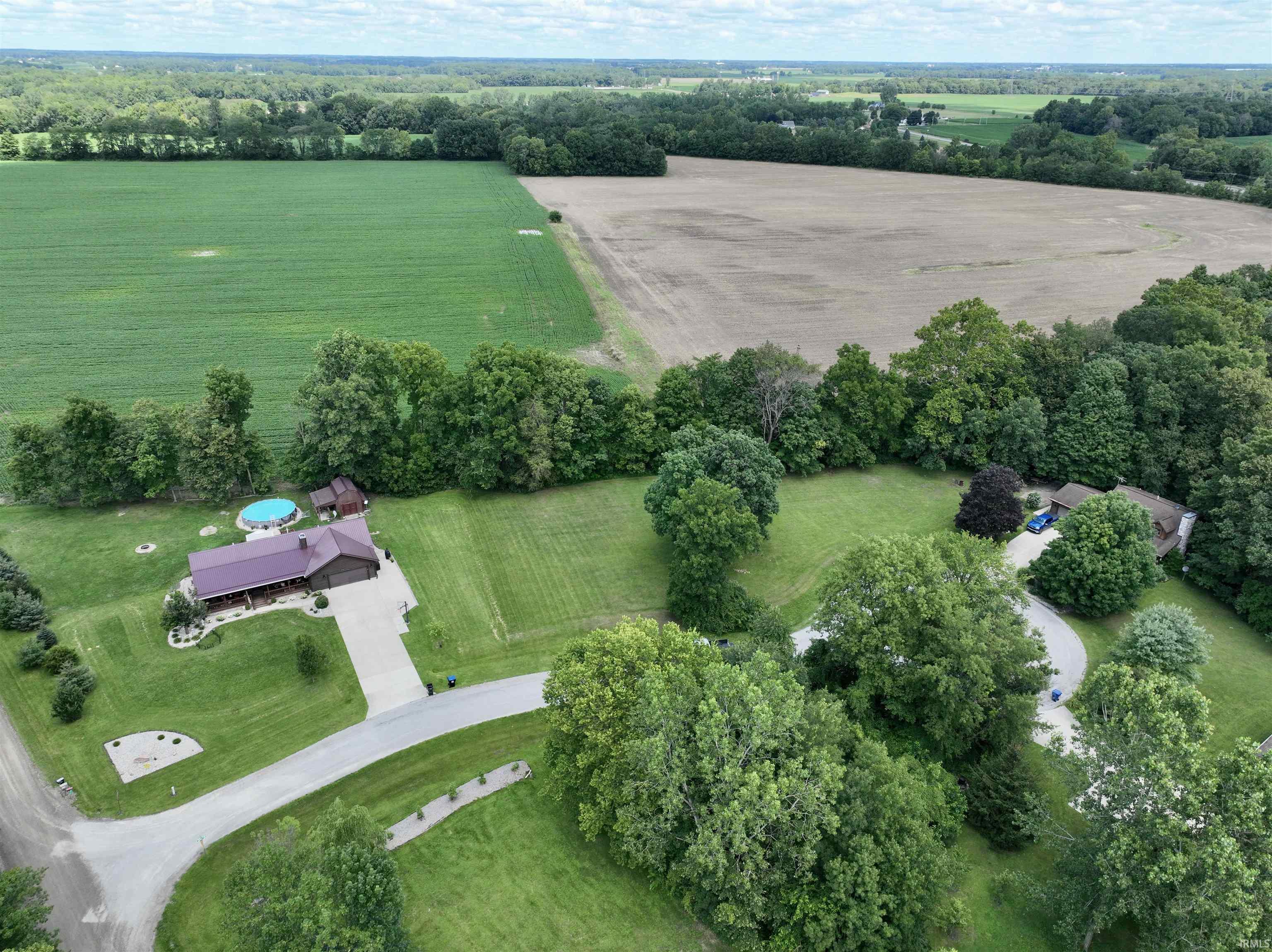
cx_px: 636
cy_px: 476
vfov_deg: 56.8
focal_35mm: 24
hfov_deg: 71.6
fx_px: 881
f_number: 2.8
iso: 200
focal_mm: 12.29
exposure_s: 1/1250
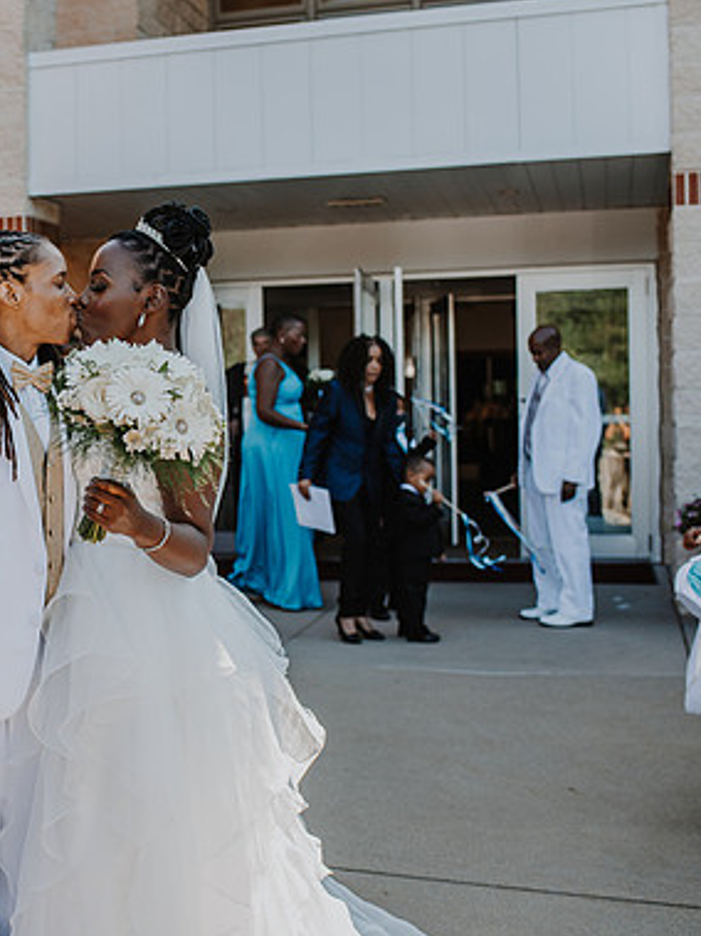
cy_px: 438
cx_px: 58
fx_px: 1486
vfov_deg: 34.9
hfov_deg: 25.6
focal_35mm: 55
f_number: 3.2
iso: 220
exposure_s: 1/1250
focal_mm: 35
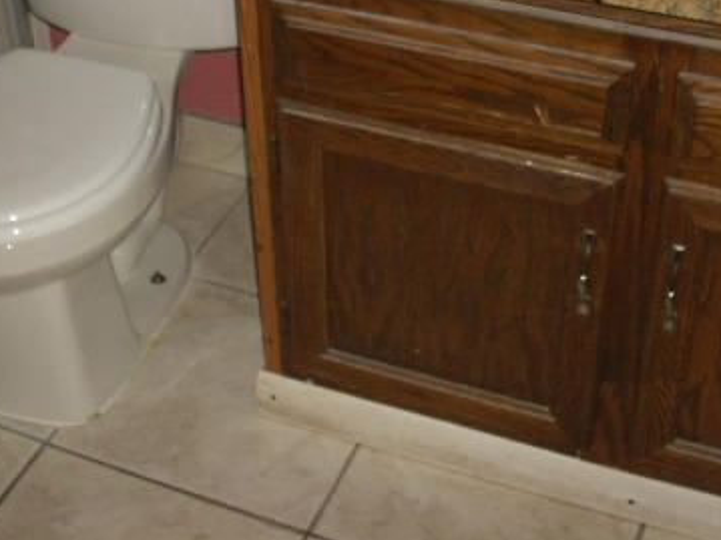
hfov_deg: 29.4
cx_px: 339
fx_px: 1374
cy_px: 76
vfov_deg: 21.8
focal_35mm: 66
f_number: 2.8
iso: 64
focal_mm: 6.2
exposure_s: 1/60
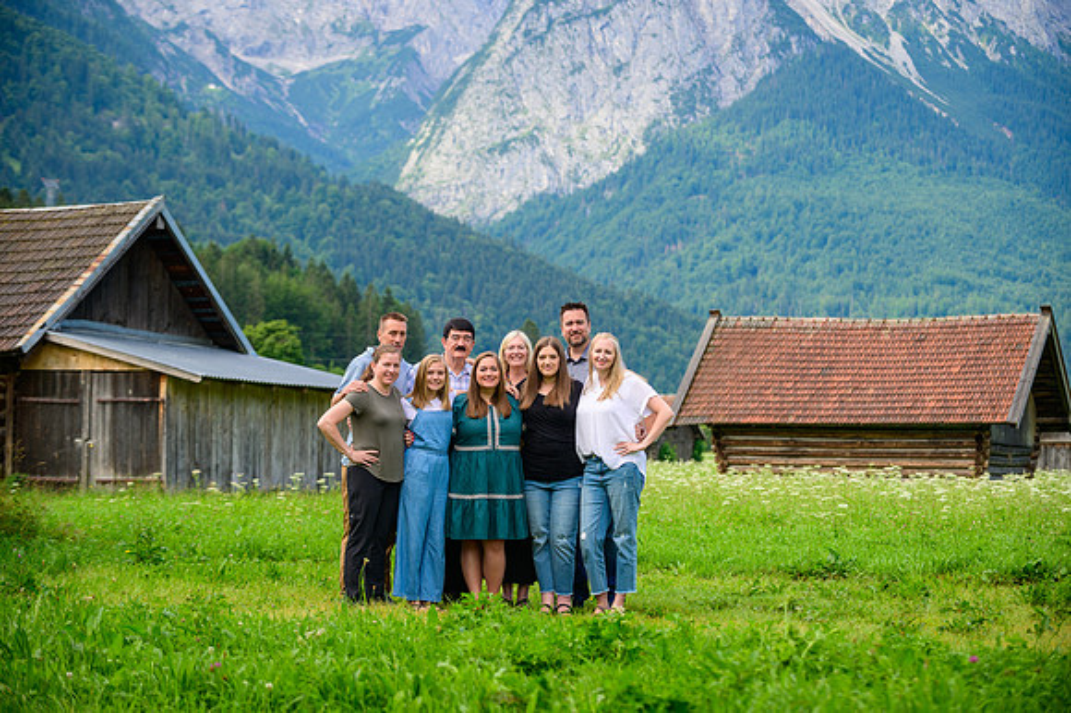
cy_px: 356
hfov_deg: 24.8
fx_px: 2438
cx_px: 536
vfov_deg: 16.6
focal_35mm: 82
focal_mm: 82
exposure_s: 1/640
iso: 125
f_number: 4
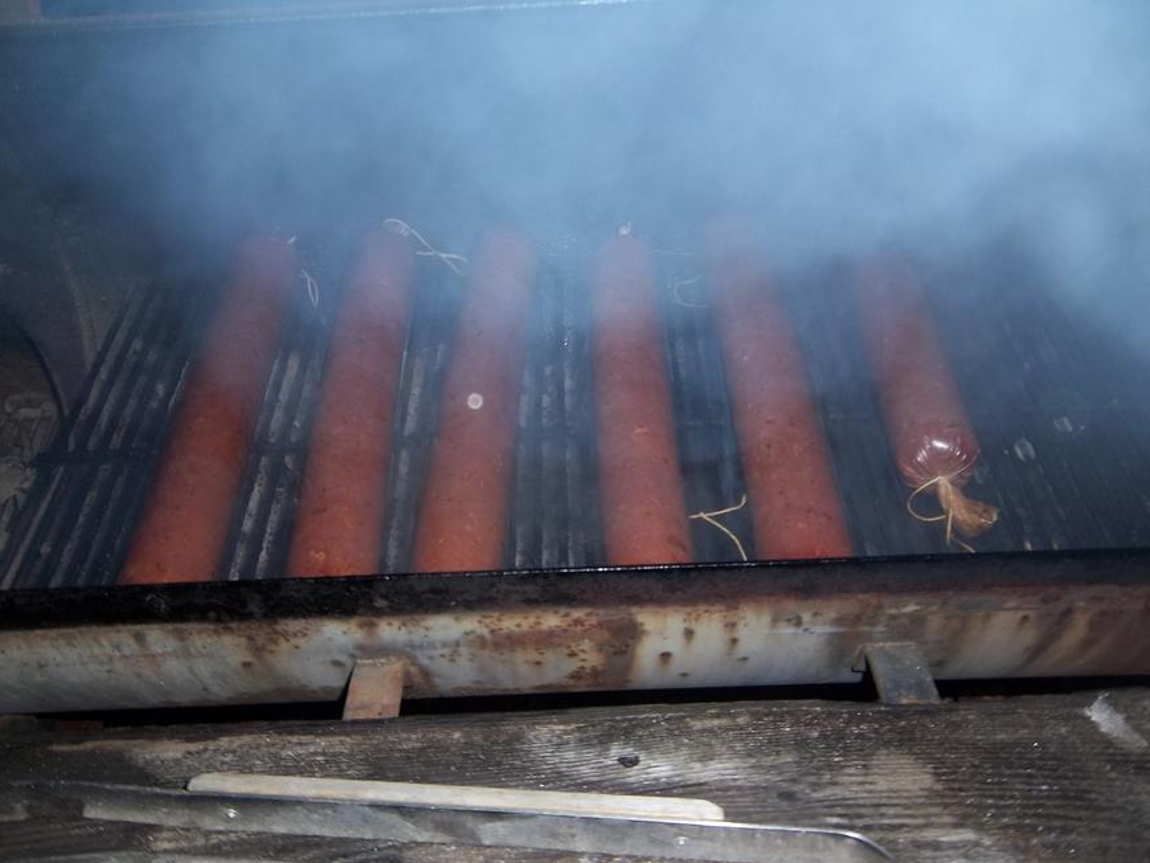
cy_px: 426
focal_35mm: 29
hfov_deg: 61.6
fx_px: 964
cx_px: 560
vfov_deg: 48.2
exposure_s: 1/30
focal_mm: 5.05
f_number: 3.5
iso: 64
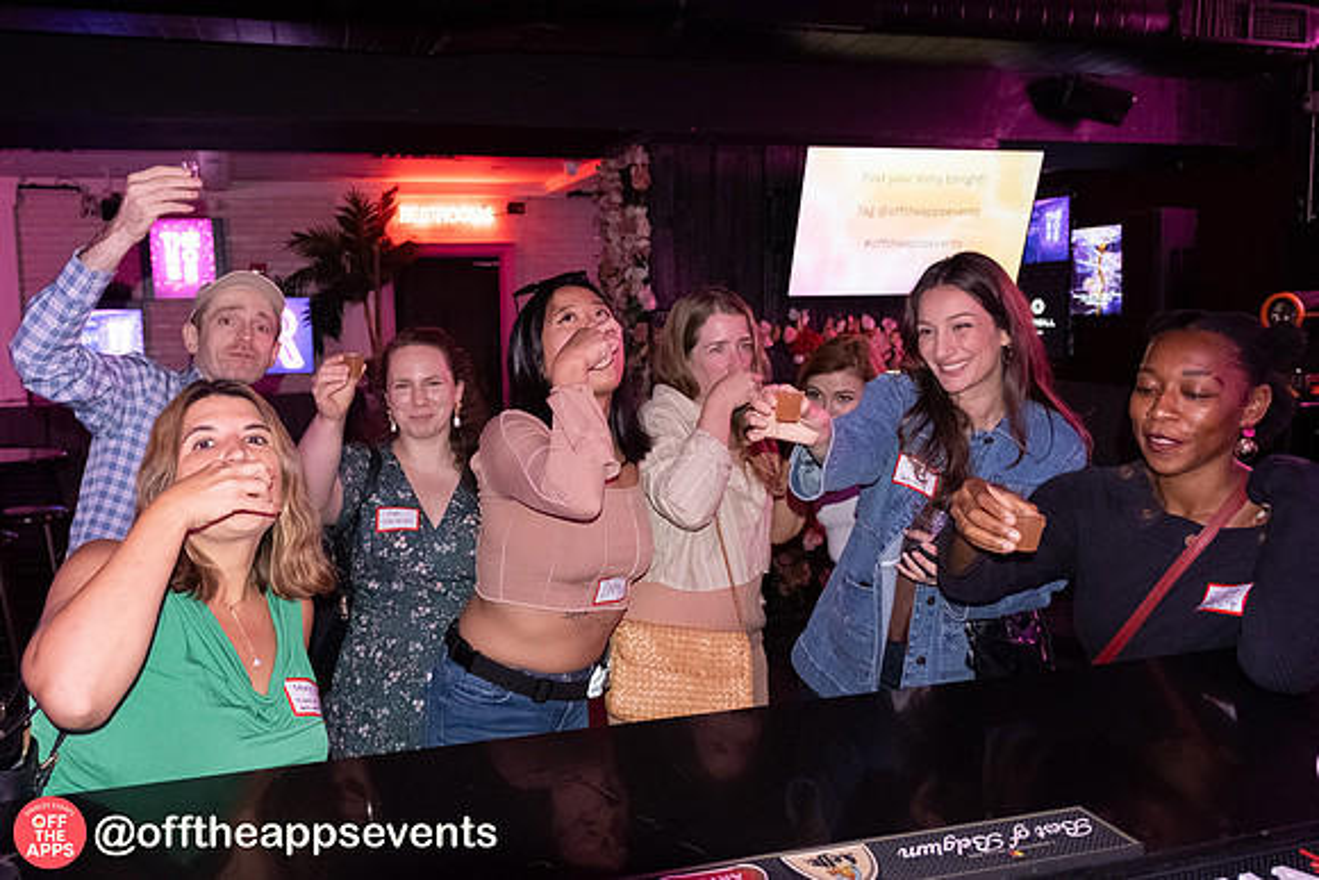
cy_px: 440
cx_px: 565
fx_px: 1131
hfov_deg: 60.2
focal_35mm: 31
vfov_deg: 42.5
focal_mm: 18
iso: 4000
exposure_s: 1/125
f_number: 3.6
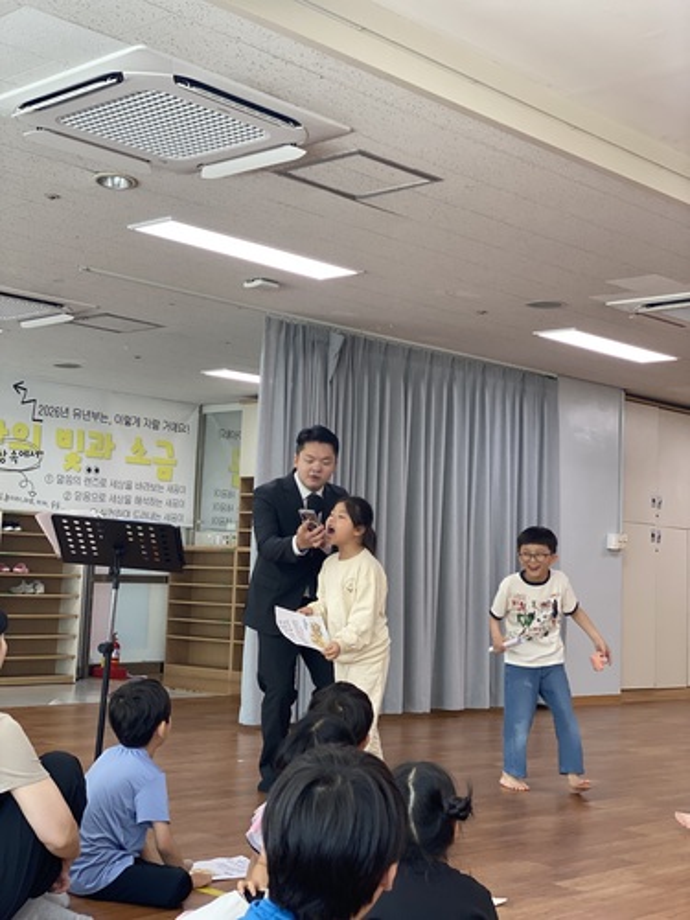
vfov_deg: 36.8
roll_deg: -2.6
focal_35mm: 52
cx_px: 345
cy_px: 460
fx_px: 1382
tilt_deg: +4.7
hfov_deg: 28.0
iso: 125
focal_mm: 6
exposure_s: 1/120
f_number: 2
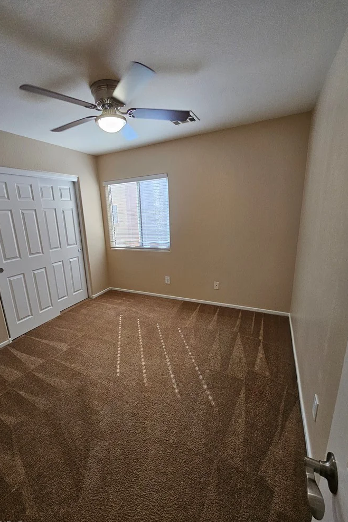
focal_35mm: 14
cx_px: 151
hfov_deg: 80.8
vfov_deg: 104.2
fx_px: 203
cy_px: 269
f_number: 2.2
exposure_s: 1/60
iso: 250
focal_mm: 2.2
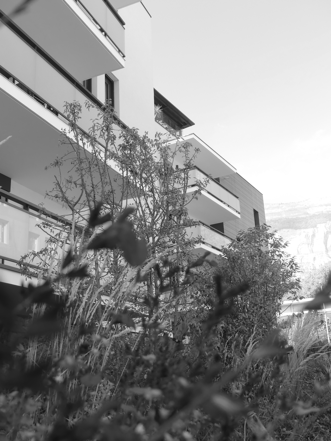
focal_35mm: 38
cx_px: 166
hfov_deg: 37.7
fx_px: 484
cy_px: 220
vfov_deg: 49.0
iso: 100
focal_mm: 6.8
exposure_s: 1/320
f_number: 3.2
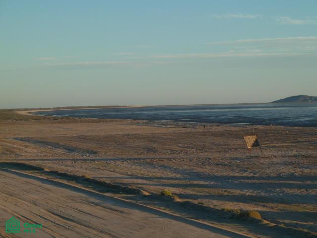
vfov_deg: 14.2
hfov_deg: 18.9
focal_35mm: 104
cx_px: 158
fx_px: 952
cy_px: 119
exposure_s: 1/250
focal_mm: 17
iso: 80
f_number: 4.3
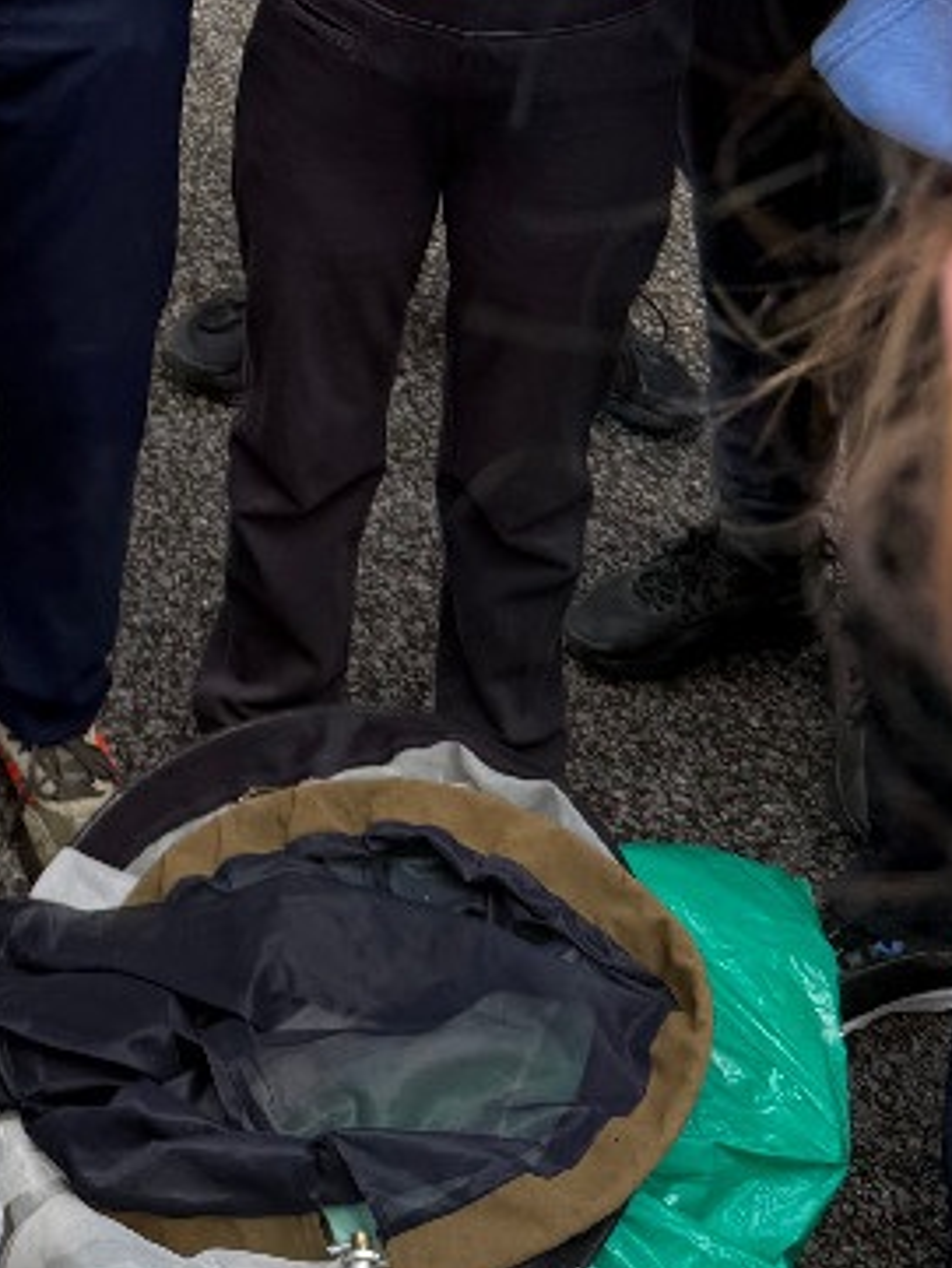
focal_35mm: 68
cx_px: -186
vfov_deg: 25.2
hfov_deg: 20.3
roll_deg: -1.3
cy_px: -320
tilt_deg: -21.1
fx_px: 2492
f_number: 1.78
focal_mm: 6.76
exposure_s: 1/1032
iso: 80
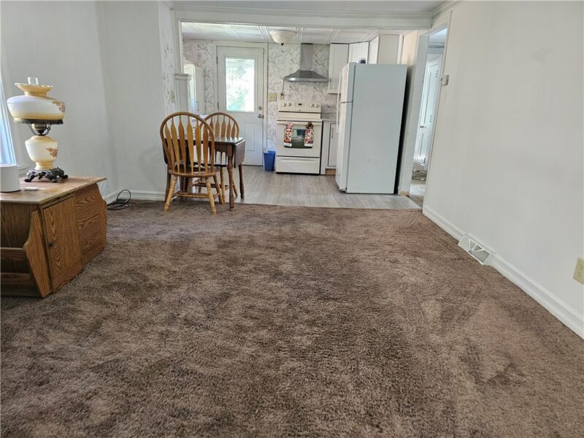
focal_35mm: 23
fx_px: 388
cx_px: 292
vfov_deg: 58.9
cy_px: 219
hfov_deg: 73.9
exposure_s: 1/120
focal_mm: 6.3
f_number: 1.7
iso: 800
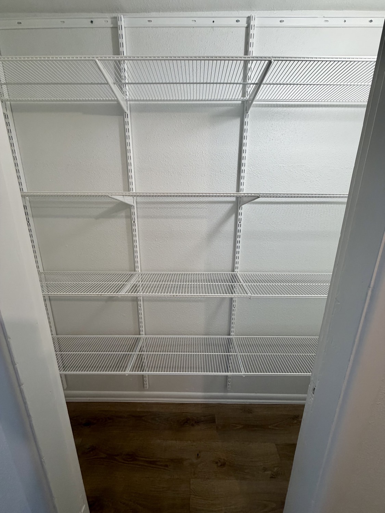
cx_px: 192
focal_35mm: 14
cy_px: 256
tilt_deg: -14.8
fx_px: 208
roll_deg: -0.6
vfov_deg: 102.1
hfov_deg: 85.7
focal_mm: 2.22
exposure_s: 1/120
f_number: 2.2
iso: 160
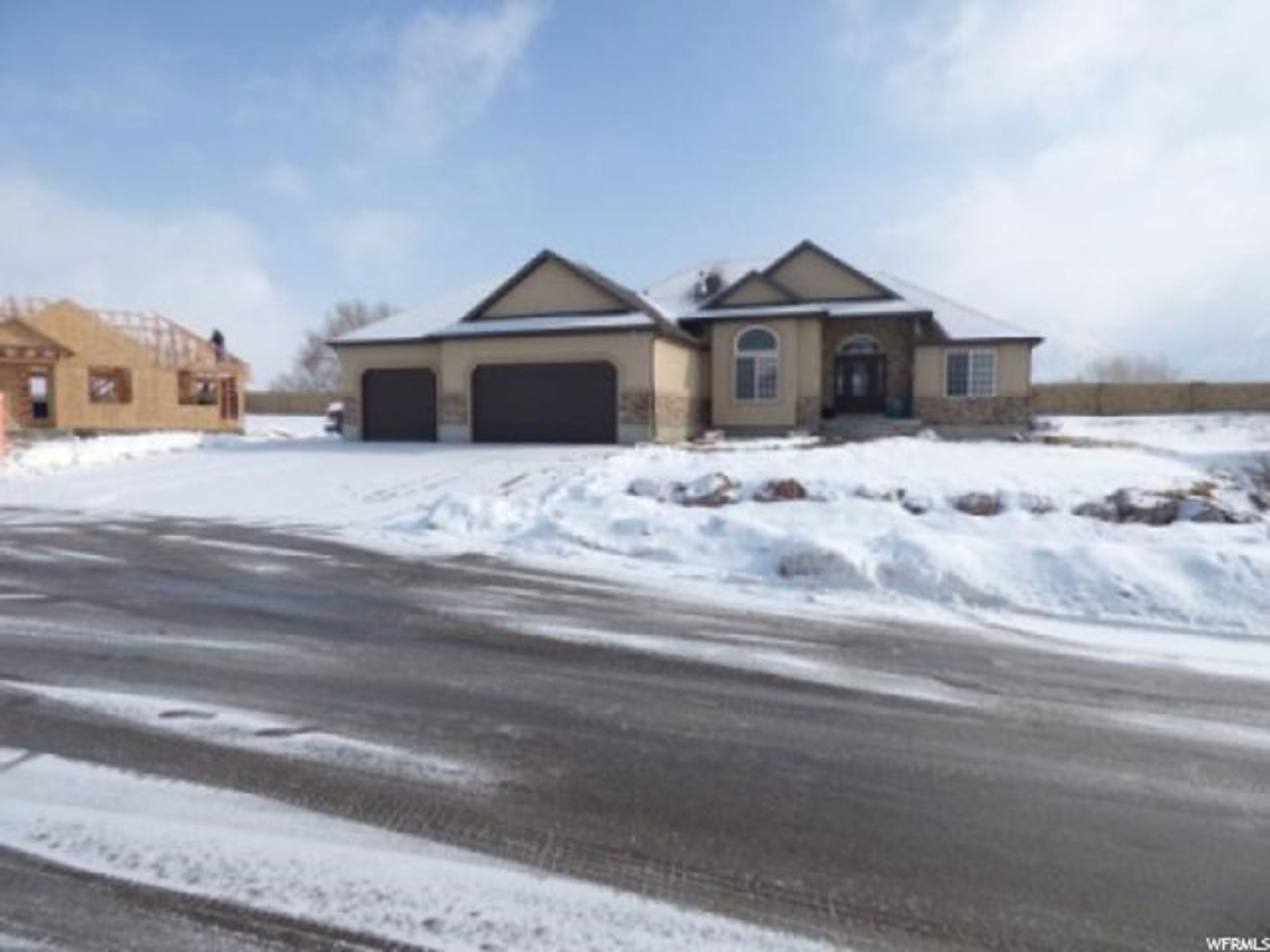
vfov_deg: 66.0
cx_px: 635
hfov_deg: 81.7
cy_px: 476
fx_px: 734
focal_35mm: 20
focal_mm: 3.58
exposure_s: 1/2000
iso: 100
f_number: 2.8
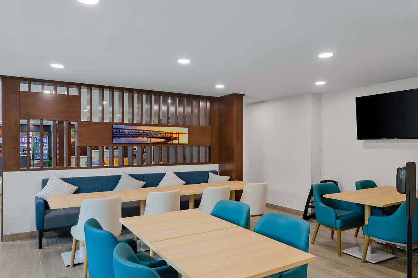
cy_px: 139
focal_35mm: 24
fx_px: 279
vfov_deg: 53.1
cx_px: 209
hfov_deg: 73.8
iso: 320
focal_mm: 16
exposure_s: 1/4
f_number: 7.1
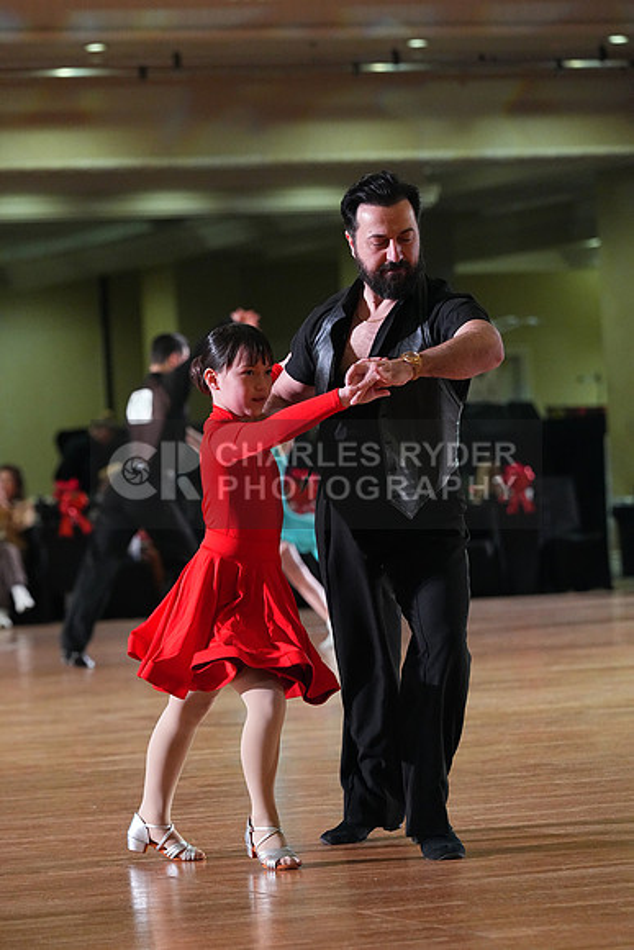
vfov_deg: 12.5
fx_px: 4329
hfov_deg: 8.4
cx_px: 317
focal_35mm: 164
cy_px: 475
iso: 8000
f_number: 5
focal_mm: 164
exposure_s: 1/400
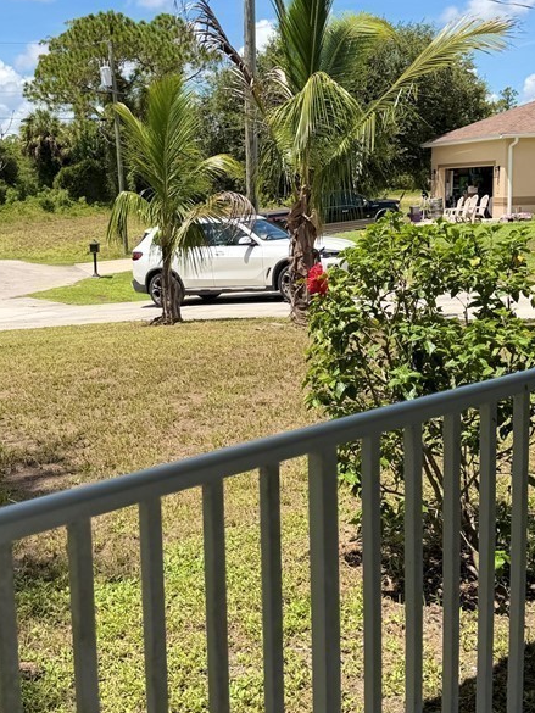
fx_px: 865
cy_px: 324
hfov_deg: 34.3
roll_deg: +0.9
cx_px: 228
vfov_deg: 44.7
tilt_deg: -5.6
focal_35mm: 42
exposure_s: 1/4975
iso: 80
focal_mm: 6.76
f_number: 1.78
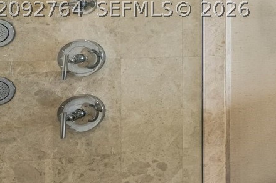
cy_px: 8
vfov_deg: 24.1
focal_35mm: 54
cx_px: 496
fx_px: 414
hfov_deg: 22.2
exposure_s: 1/13
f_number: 9
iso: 200
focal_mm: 14
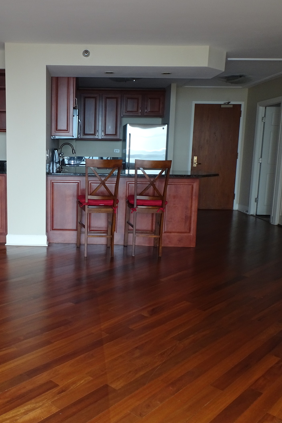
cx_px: 77
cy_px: 215
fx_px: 399
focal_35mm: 34
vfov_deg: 55.8
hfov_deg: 38.1
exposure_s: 1/30
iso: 125
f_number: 3.5
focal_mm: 4.1
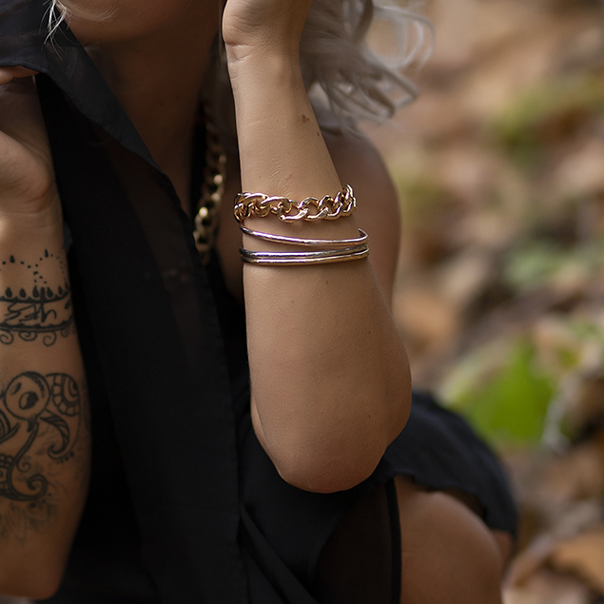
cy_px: 354
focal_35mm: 107
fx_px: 2112
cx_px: 222
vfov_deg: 16.3
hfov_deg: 16.3
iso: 200
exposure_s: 1/640
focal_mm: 50
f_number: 1.4
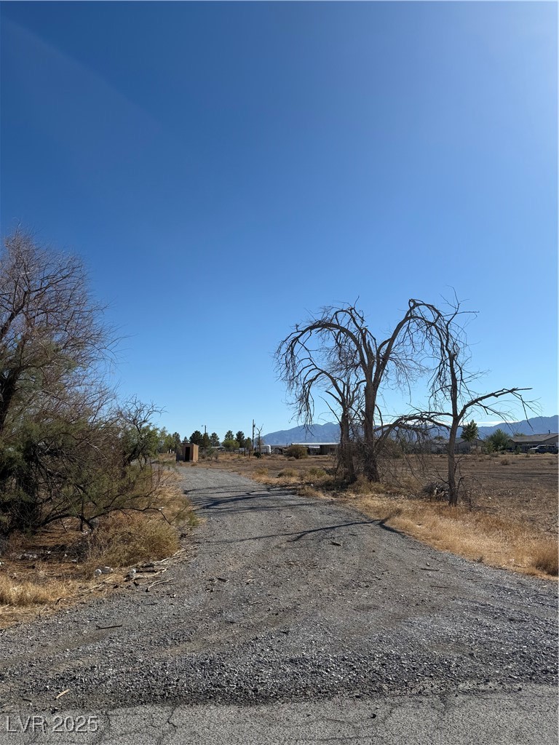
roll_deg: +1.0
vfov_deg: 71.6
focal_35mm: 24
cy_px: 372
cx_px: 280
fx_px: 517
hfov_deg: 56.8
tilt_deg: +9.9
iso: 80
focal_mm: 6.76
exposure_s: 1/7353
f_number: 1.78
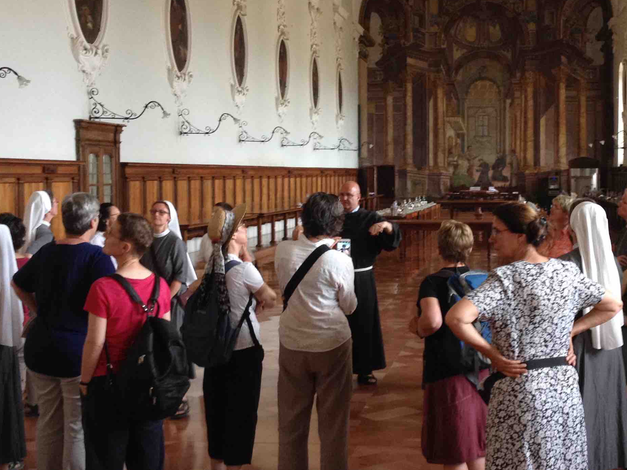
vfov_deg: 23.6
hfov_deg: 31.1
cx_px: 394
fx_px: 1123
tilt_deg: -0.6
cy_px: 200
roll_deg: +0.0
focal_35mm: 62
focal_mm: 4.28
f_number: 2.4
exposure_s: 1/20
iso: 125
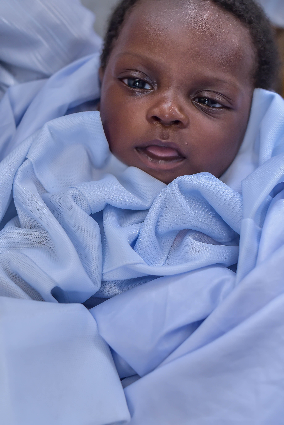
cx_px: 153
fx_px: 520
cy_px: 214
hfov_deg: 30.5
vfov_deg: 44.5
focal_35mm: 44
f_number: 3.5
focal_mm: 35
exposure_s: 1/200
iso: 1600
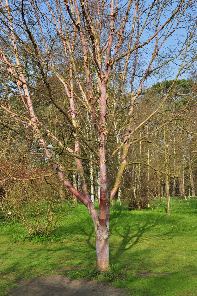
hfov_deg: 29.8
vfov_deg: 43.7
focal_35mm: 45
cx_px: 98
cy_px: 148
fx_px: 370
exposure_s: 1/500
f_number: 8
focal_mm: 30
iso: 200
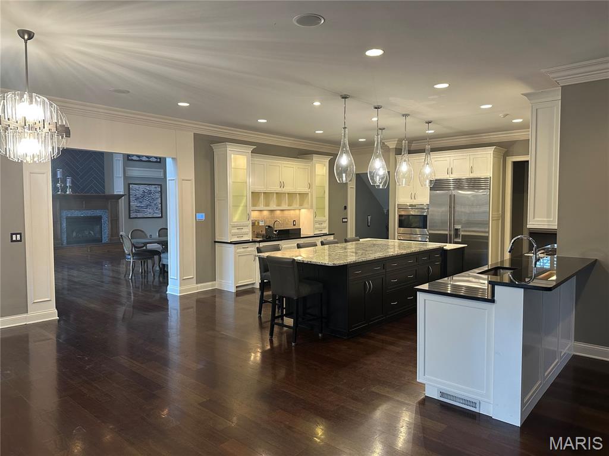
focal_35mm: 24
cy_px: 228
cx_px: 304
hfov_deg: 71.6
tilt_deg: -2.5
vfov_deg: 56.8
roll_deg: +0.0
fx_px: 422
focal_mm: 6.86
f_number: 1.78
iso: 160
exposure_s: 1/60
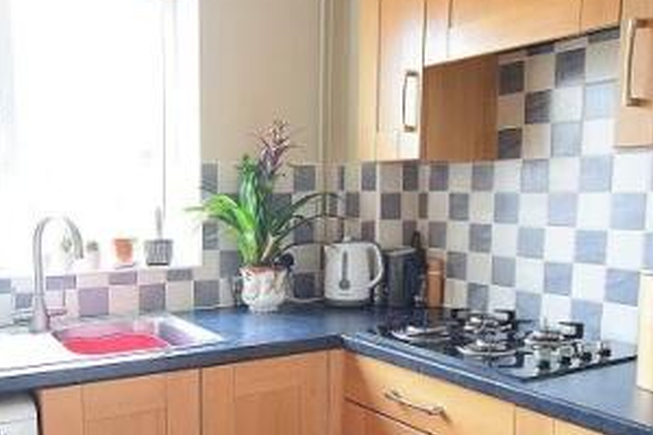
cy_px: 286
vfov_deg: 36.4
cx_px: 255
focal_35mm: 36
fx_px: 655
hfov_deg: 52.6
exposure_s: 1/60
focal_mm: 11
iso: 2000
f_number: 3.5
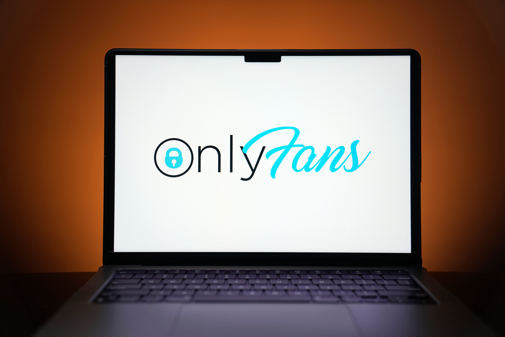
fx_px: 687
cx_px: 252
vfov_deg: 27.5
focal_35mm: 49
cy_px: 168
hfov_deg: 40.3
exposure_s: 1/125
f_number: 2.8
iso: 160
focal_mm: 49
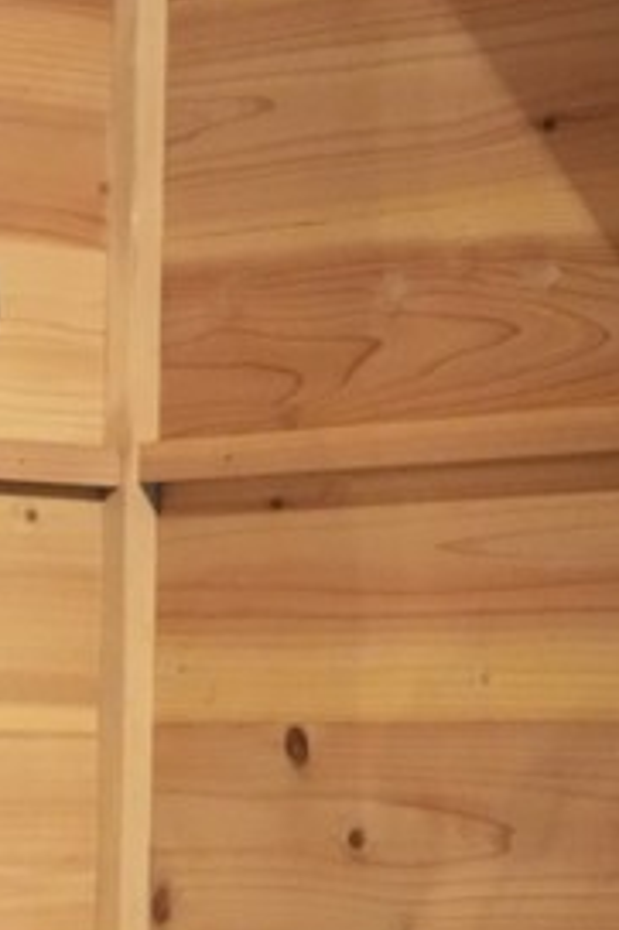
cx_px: -369
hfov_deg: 7.7
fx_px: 4467
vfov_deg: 11.9
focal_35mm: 173
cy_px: 701
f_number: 4
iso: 8000
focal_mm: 46
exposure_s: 1/160
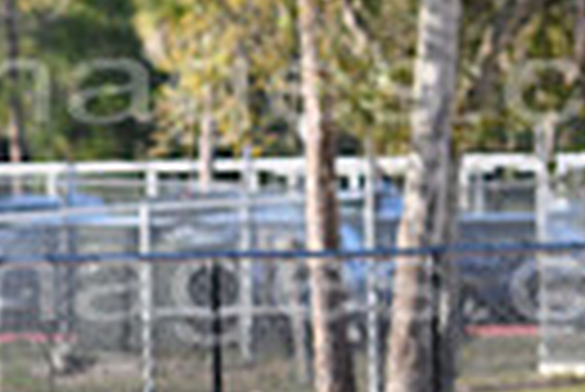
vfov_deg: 2.9
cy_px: 782
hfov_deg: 4.4
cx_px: -176
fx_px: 7597
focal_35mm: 467
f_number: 5.6
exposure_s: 1/4000
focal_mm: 70
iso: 800
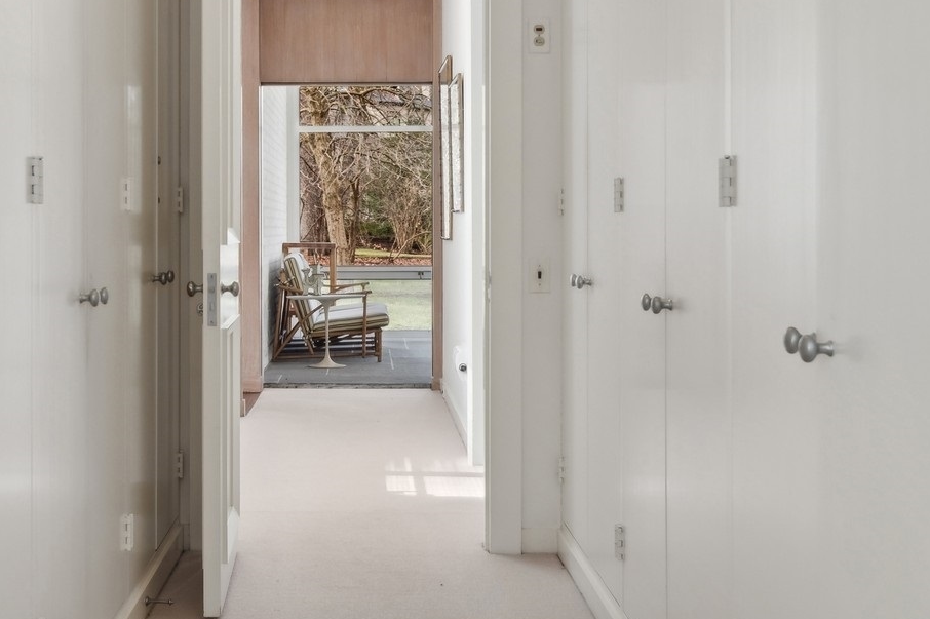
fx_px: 1368
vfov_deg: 25.4
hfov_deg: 37.5
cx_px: 393
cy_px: 221
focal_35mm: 53
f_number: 9
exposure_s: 1/40
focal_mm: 20
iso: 200
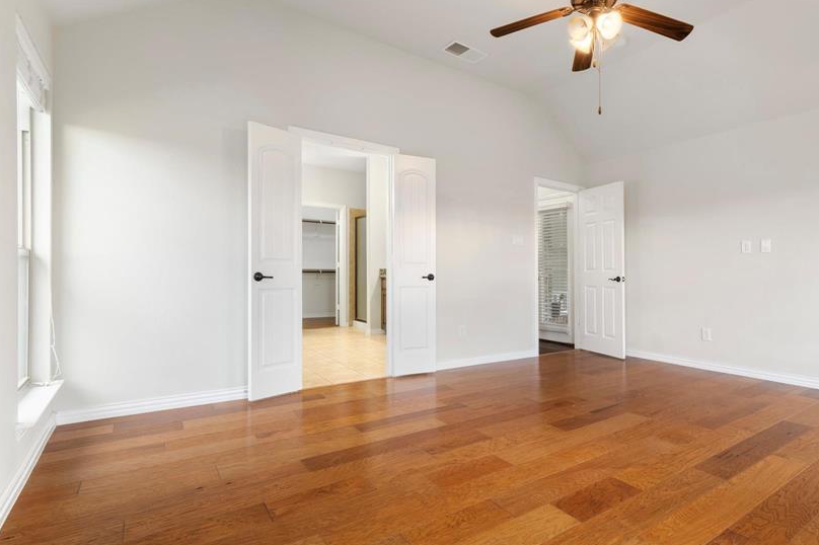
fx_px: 432
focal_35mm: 19
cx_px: 494
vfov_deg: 64.5
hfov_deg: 85.8
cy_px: 274
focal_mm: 10
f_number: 8
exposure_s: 1.5
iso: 200
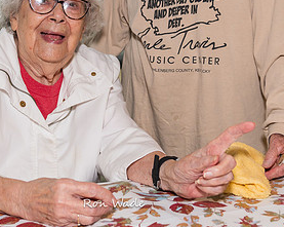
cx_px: 126
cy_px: 3
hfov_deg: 25.4
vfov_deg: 19.8
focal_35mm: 75
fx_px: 630
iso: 500
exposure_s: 1/160
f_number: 4
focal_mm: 28
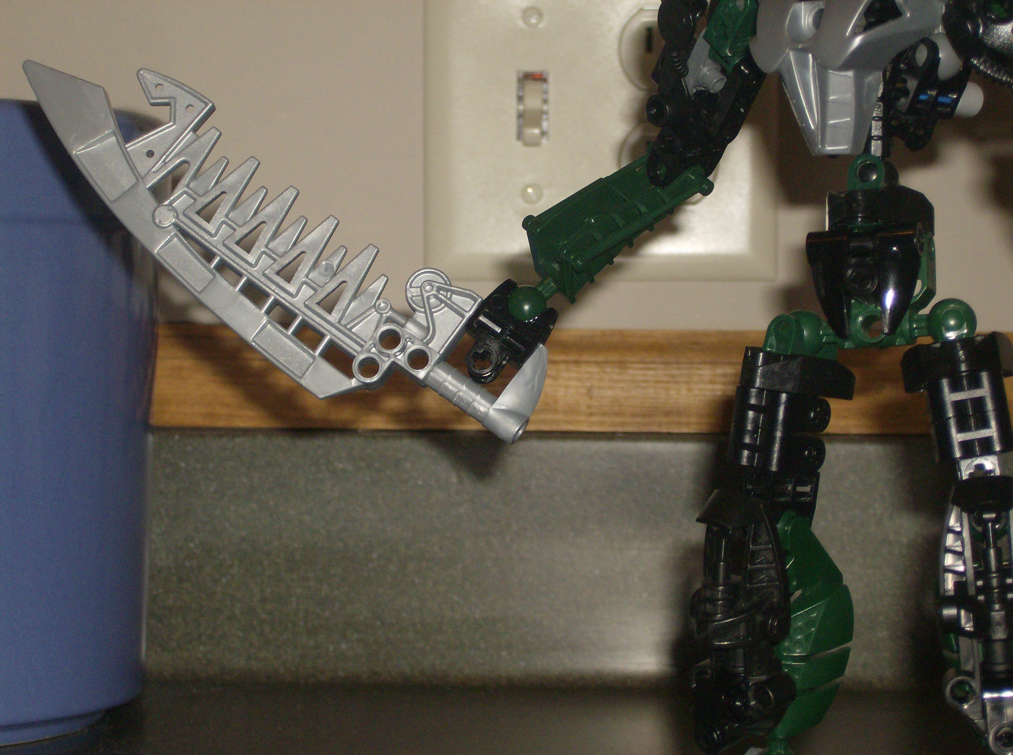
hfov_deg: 19.7
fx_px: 2920
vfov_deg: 14.7
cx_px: 506
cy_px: 378
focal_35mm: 100
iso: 200
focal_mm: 16.6
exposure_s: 1/113
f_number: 4.6
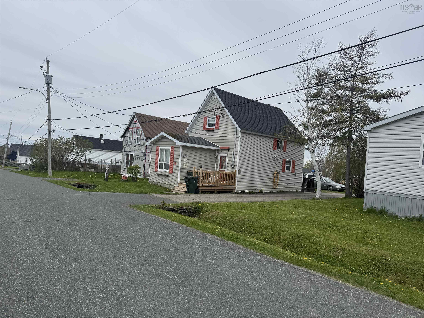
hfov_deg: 71.6
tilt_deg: +0.8
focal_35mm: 24
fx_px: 294
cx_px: 212
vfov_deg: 56.8
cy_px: 159
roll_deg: -4.5
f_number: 1.78
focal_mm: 6.76
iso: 80
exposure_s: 1/4049
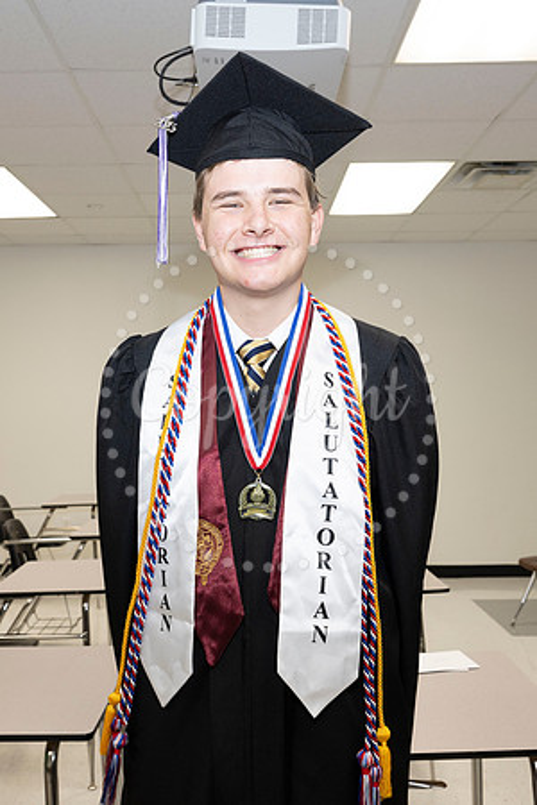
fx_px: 805
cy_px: 402
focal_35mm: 36
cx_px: 232
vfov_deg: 53.1
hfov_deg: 36.8
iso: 800
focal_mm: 24
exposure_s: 1/80
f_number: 5.6
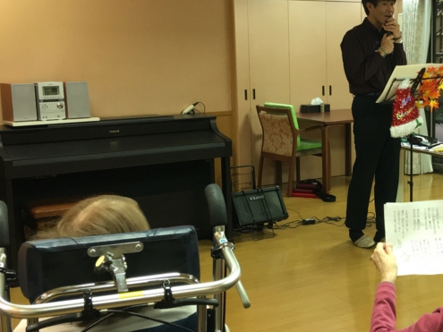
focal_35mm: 60
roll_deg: +0.4
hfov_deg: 31.0
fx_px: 768
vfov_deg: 24.4
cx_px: 380
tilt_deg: -7.6
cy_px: 166
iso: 125
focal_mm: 4.15
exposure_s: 1/30
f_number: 2.2
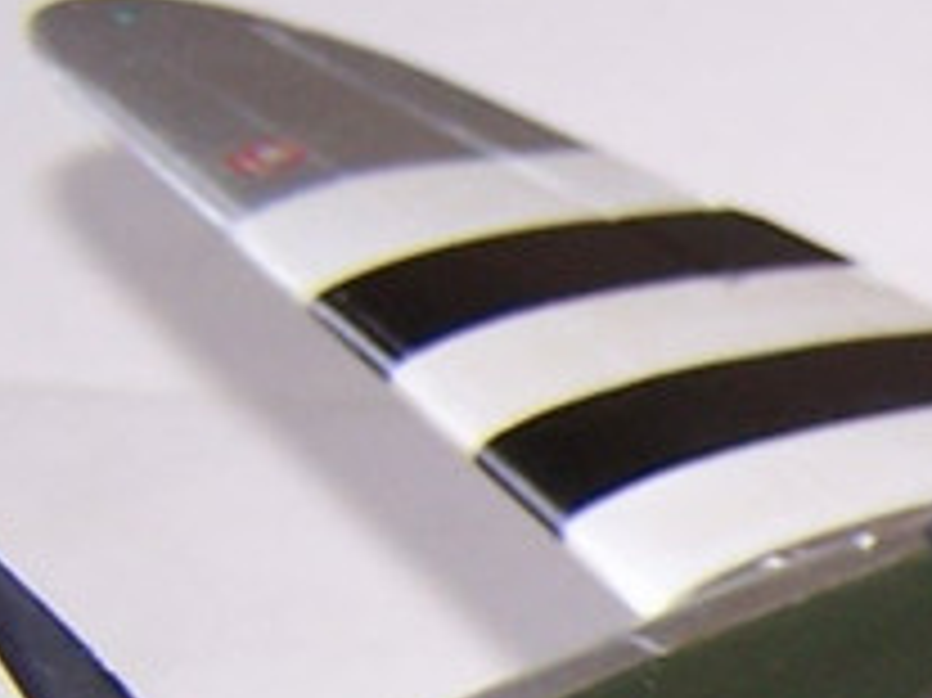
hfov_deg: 9.2
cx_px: 2168
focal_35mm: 196
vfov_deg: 7.3
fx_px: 5274
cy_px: 1270
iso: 80
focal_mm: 6.3
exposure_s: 1/60
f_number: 2.8
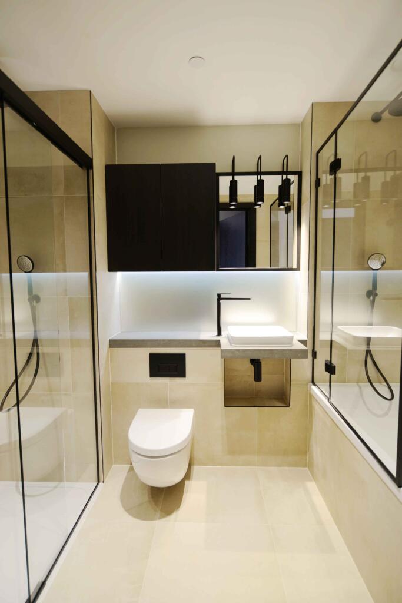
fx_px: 301
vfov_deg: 90.0
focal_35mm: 18
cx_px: 201
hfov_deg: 67.4
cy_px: 302
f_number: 3.5
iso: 200
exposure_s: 1/15
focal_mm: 18
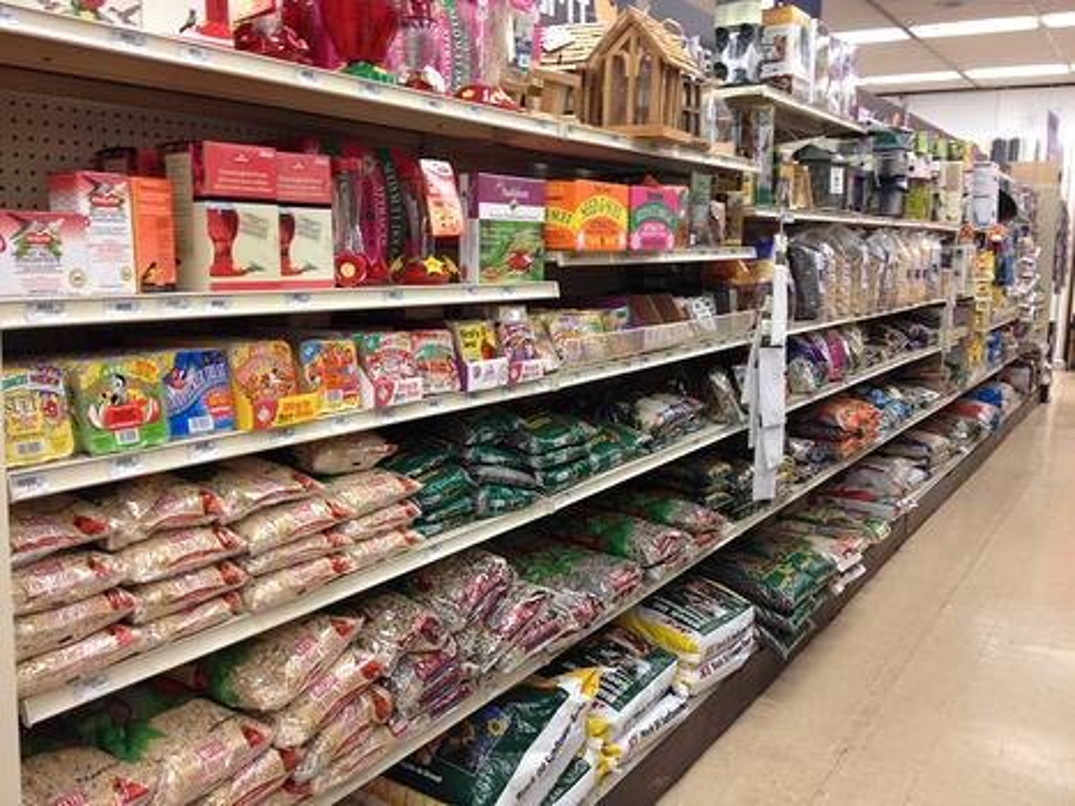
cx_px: 538
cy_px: 403
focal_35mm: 35
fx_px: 1087
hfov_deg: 52.6
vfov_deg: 40.7
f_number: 2.4
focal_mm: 4.28
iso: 100
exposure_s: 1/20
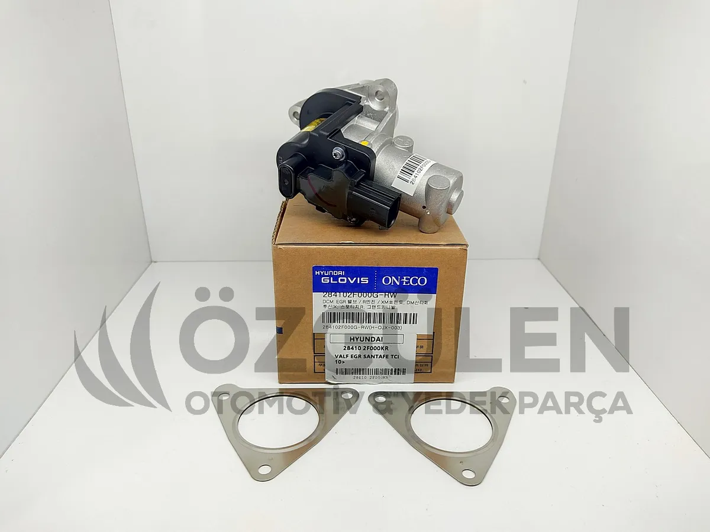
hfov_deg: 67.3
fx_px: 533
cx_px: 355
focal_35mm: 26
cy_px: 266
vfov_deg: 53.1
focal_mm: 4.74
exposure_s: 1/60
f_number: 1.79
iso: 120
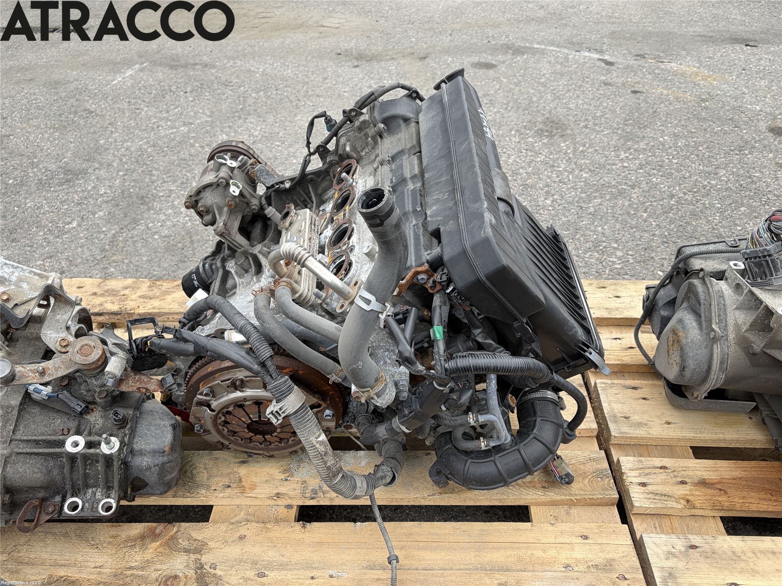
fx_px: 587
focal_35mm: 26
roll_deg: +2.0
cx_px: 391
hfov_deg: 67.3
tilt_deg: -38.5
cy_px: 293
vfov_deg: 53.1
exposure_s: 1/331
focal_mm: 5.96
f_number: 1.6
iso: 50
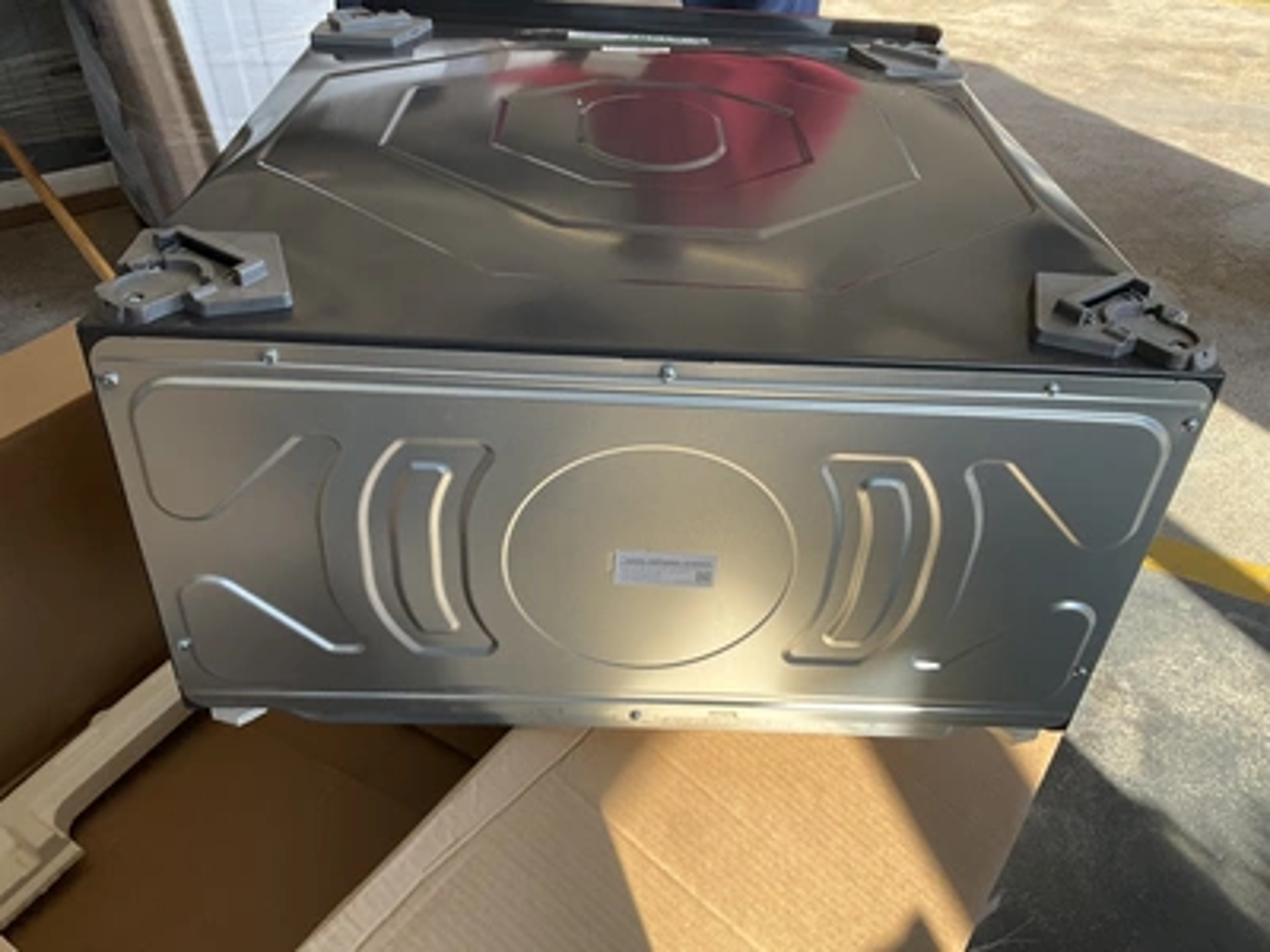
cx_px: 635
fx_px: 1064
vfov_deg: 48.2
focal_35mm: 29
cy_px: 476
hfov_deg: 61.7
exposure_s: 1/187
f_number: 1.8
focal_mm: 3
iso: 20
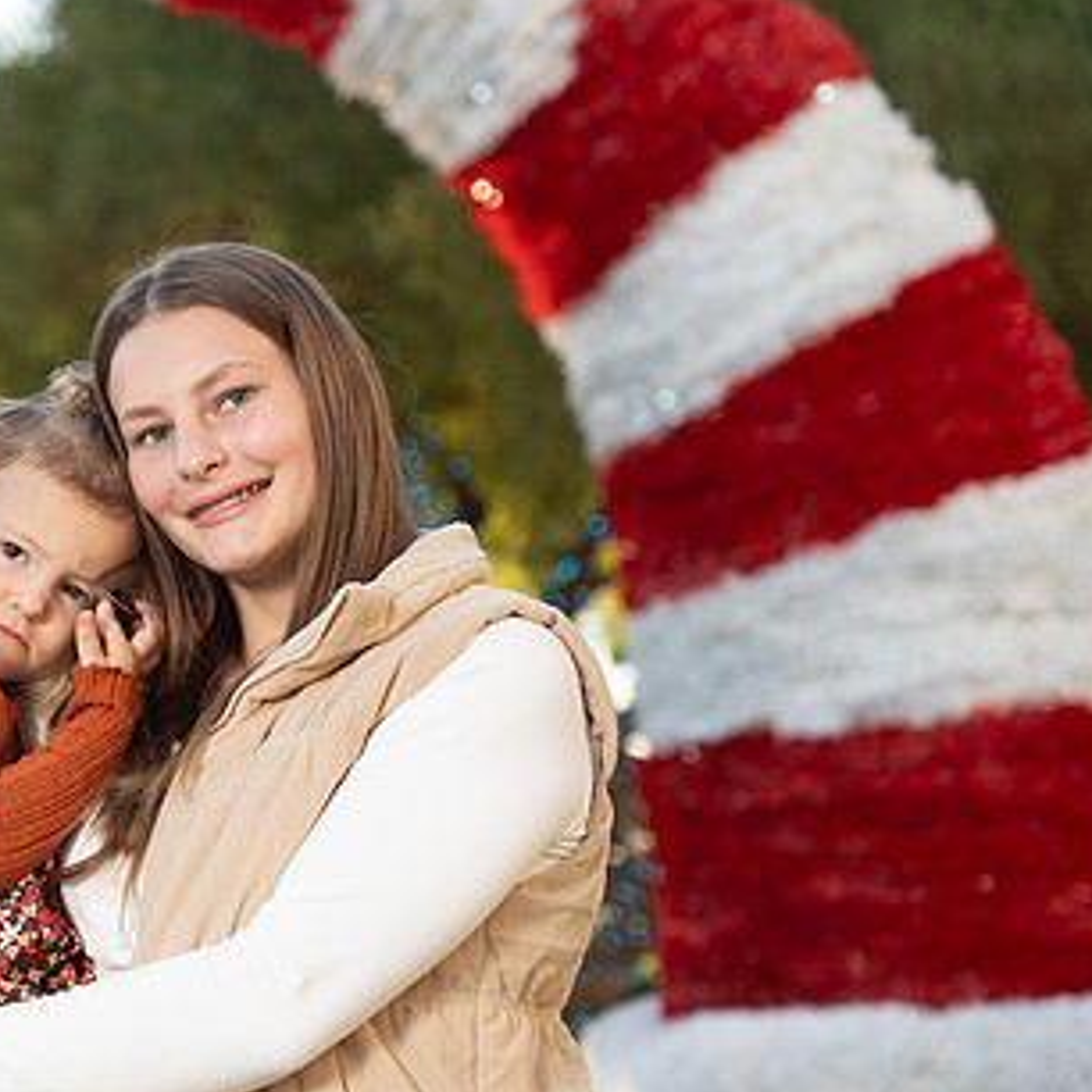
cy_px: 651
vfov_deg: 15.0
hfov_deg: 14.8
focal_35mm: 116
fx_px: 4140
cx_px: 82
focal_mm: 72
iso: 160
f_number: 4
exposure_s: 1/200
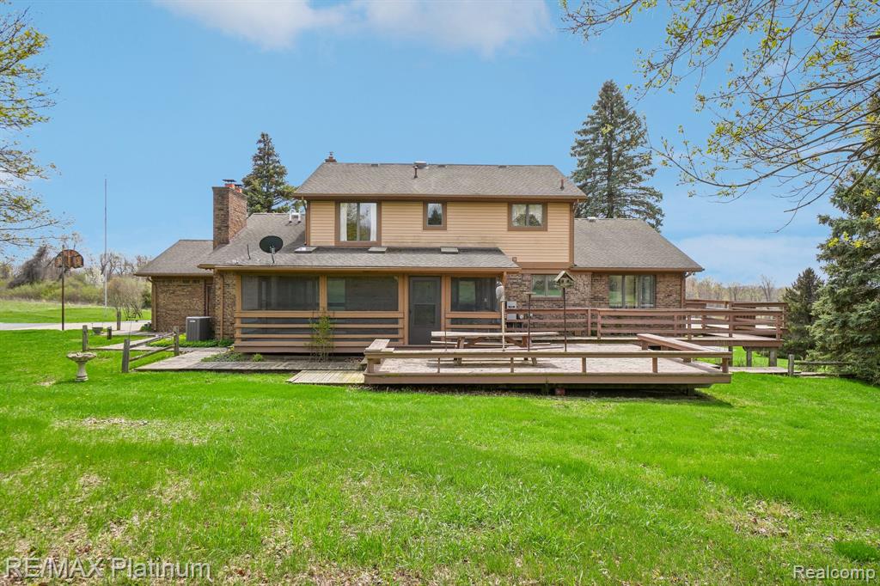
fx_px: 550
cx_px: 440
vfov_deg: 56.1
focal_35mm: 22
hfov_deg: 77.3
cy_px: 293
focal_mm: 15
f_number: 8
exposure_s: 1/250
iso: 100
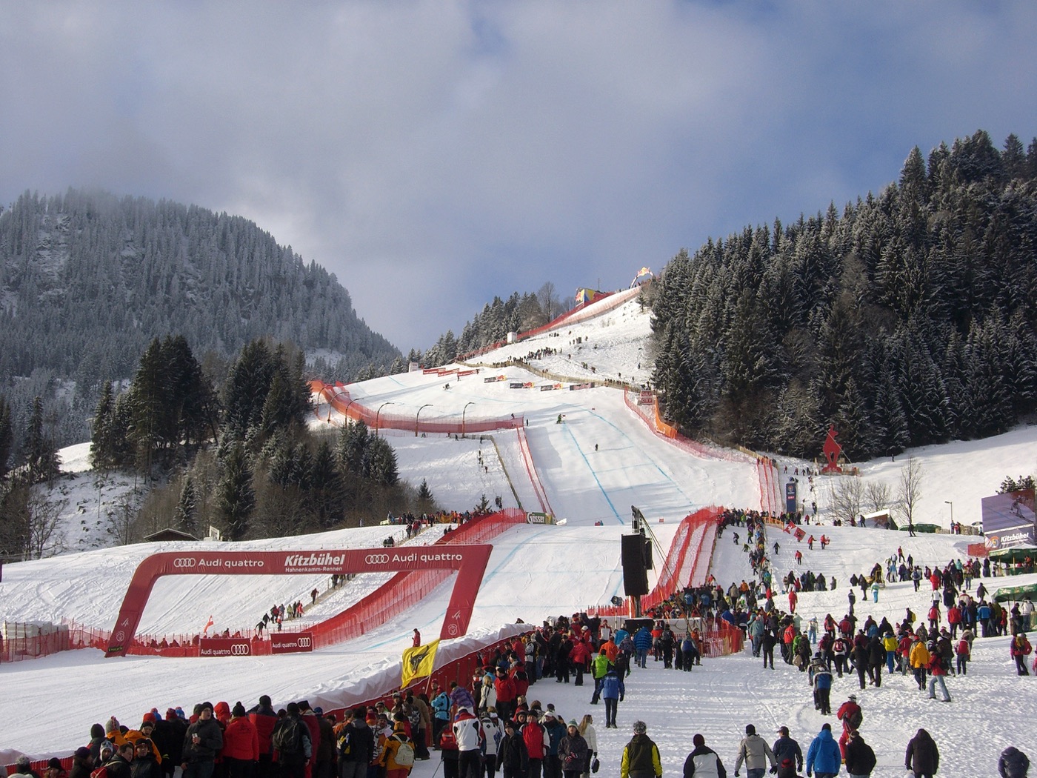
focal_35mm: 66
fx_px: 1977
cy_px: 389
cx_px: 518
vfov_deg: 22.3
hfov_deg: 29.4
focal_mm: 10.7
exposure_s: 1/400
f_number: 5.8
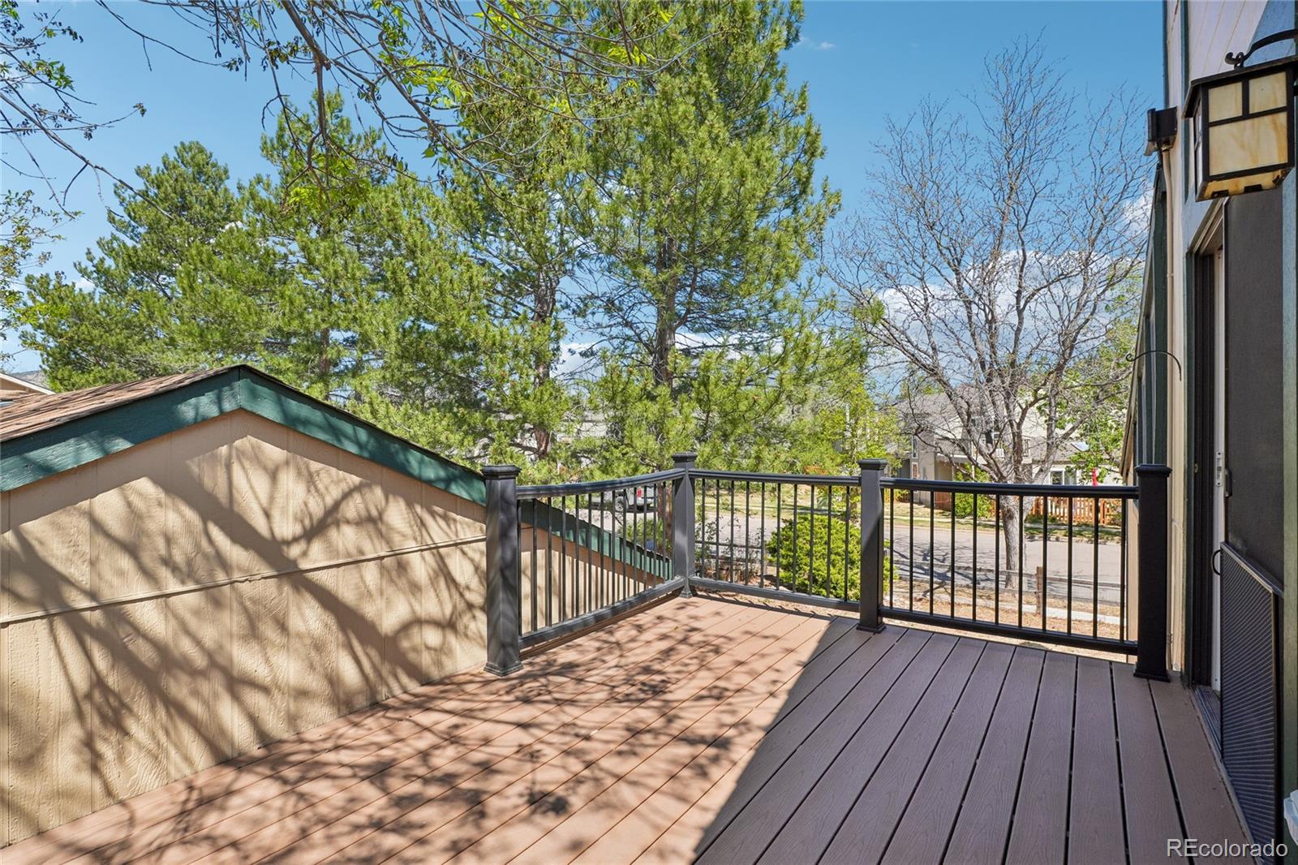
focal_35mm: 16
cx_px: 649
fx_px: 595
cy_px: 432
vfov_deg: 72.0
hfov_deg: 95.0
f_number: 8
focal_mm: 11
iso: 100
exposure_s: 1/250
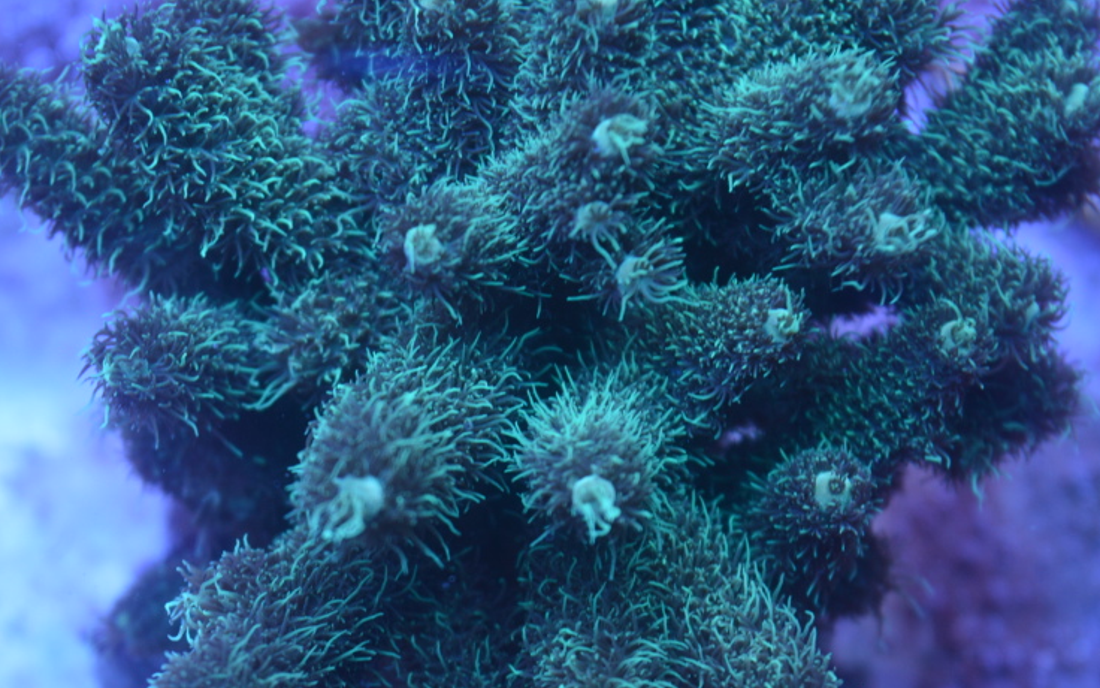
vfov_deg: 11.9
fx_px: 3288
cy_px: 380
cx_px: 537
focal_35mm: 110
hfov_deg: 19.0
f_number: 5.6
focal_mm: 55
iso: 200
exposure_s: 1/20
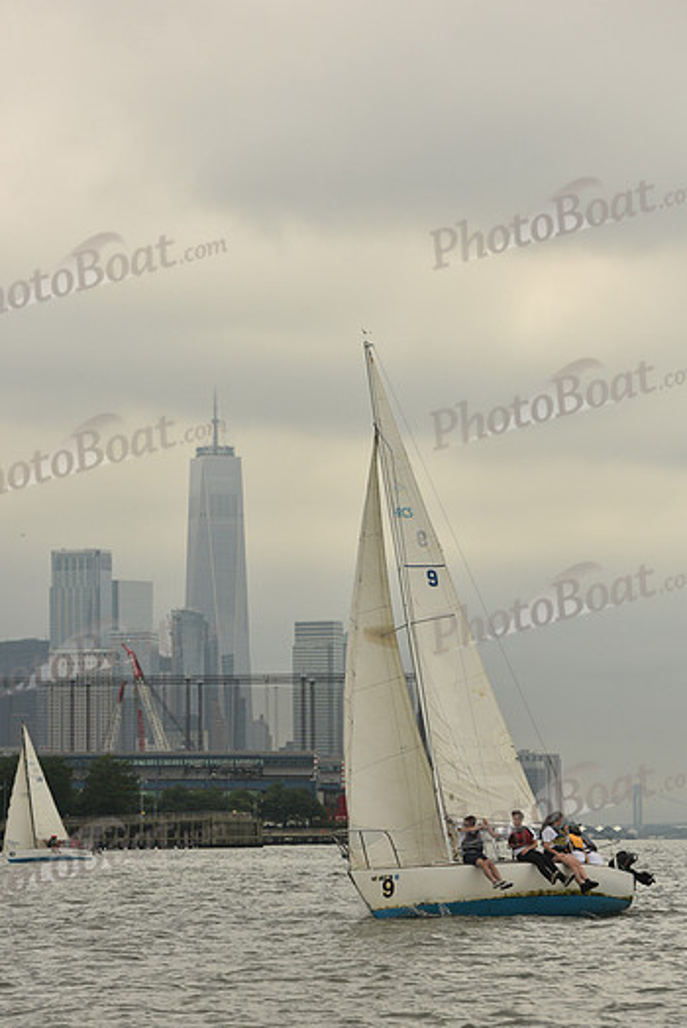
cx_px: 329
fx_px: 4431
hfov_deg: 8.9
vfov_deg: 13.2
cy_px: 530
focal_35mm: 155
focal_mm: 140
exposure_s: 1/1600
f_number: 8
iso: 320
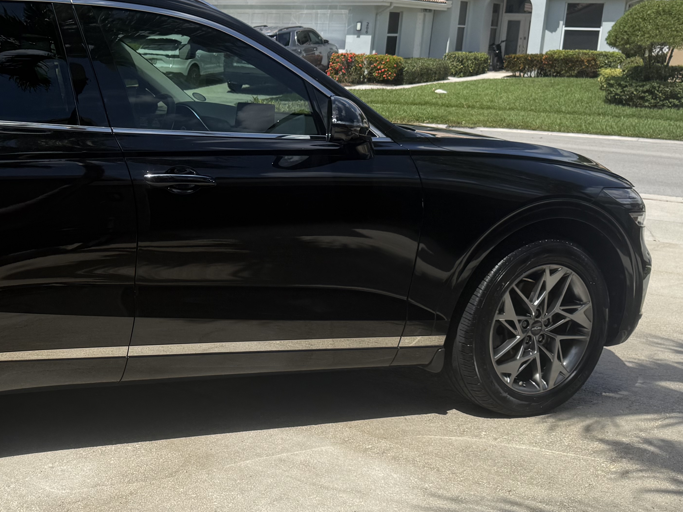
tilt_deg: -13.0
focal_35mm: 49
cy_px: 263
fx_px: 967
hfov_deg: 36.9
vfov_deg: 29.7
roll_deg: -1.6
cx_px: 91
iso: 80
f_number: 1.78
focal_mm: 6.76
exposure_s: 1/5714
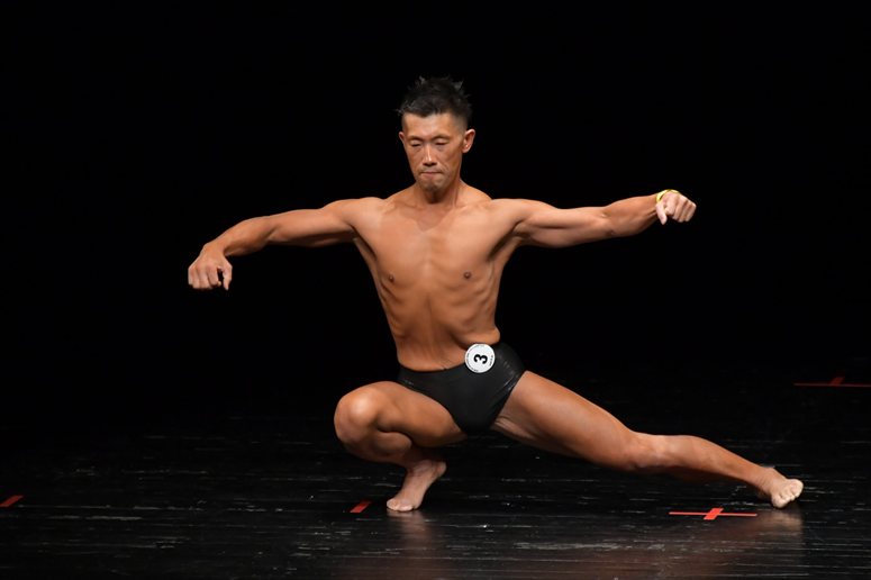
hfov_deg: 4.6
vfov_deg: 3.1
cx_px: 436
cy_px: 290
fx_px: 10882
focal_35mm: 450
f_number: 5.6
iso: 3200
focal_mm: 300
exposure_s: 1/400
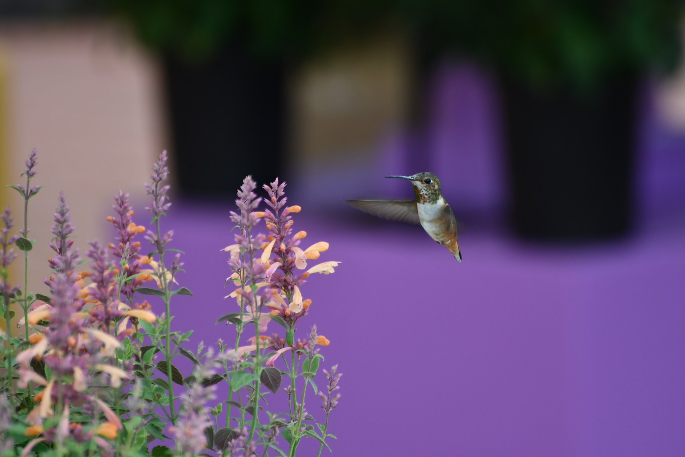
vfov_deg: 3.1
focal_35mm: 450
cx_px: 342
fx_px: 8563
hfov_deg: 4.6
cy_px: 228
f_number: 5.6
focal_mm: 300
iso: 450
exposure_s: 1/500
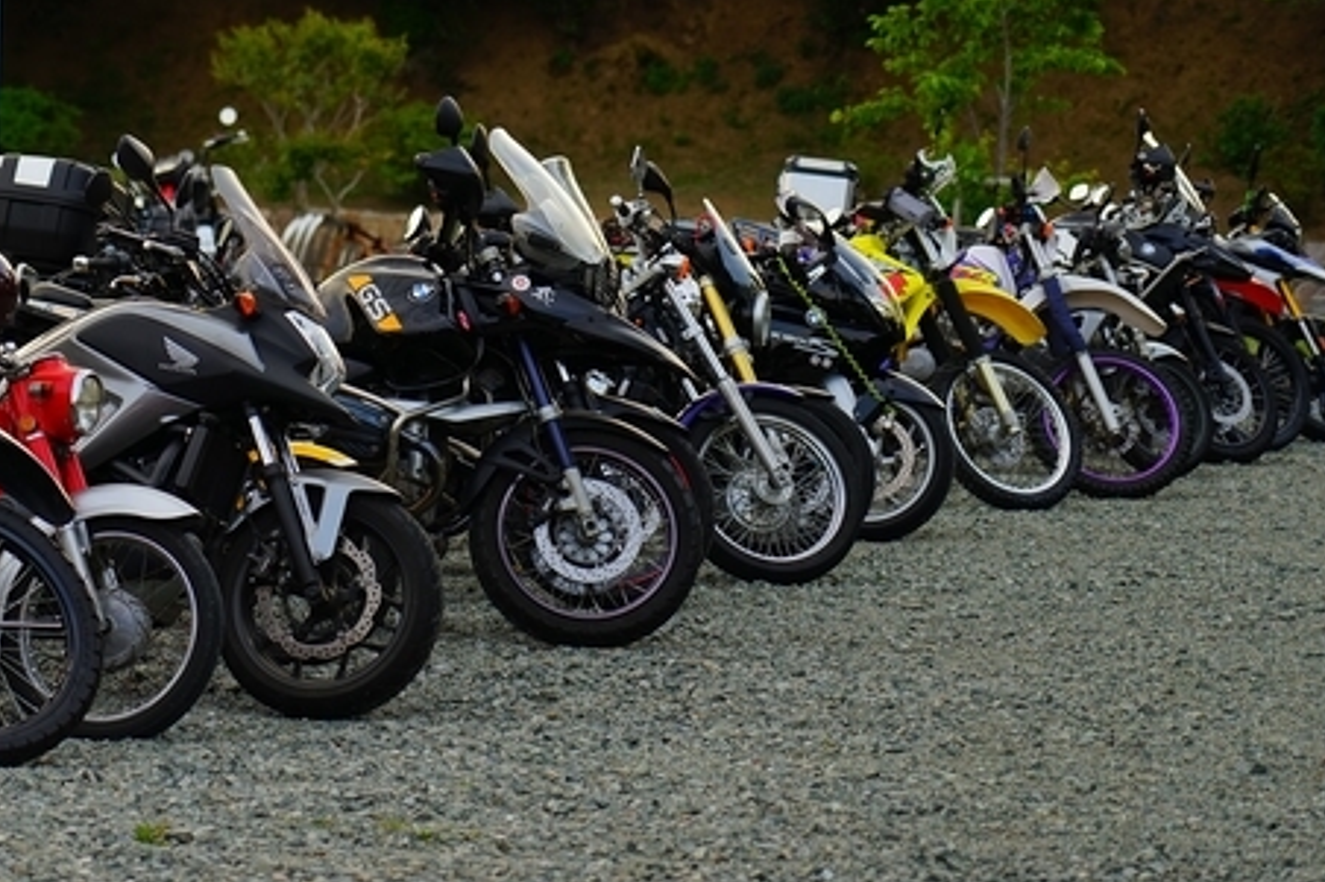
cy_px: 152
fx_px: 6843
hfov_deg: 11.0
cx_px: 308
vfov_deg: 7.4
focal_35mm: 186
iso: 125
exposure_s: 1/125
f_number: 4
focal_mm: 105
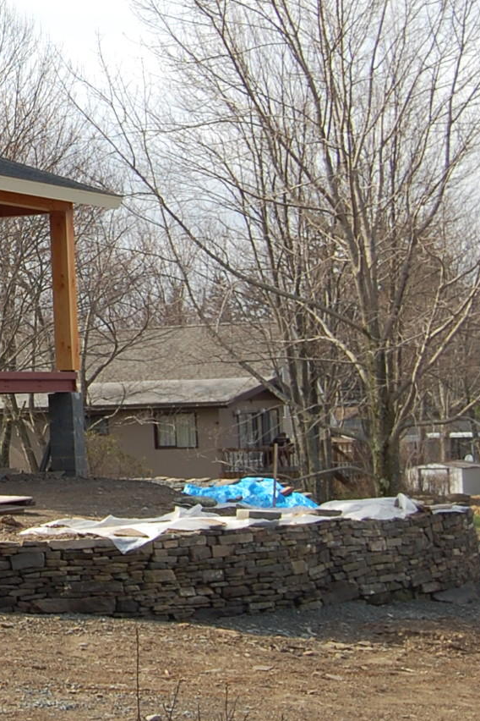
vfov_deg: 17.1
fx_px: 2380
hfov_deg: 11.0
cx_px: -258
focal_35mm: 119
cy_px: 159
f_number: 5.6
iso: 200
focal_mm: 30
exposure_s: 1/500
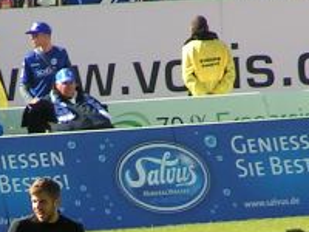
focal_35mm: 1518
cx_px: 62
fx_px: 13550
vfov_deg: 1.0
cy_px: 280
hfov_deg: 1.3
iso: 50
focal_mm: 58
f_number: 3.5
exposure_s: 1/400
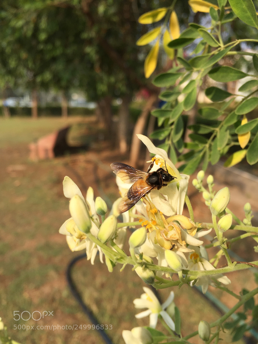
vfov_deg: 61.7
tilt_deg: -12.3
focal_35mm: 29
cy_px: 172
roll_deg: -0.6
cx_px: 129
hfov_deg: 48.2
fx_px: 288
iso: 32
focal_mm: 4.15
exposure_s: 1/1364
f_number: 2.2
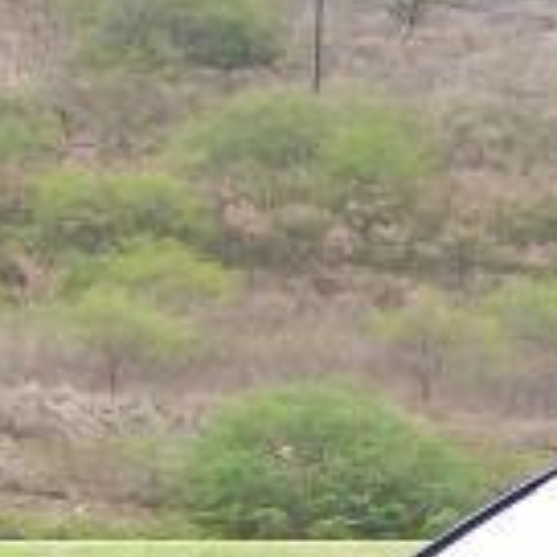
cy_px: 747
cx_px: 876
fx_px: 4242
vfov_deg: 7.4
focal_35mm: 233
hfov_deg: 7.4
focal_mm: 7.6
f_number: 3
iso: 80
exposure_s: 1/376
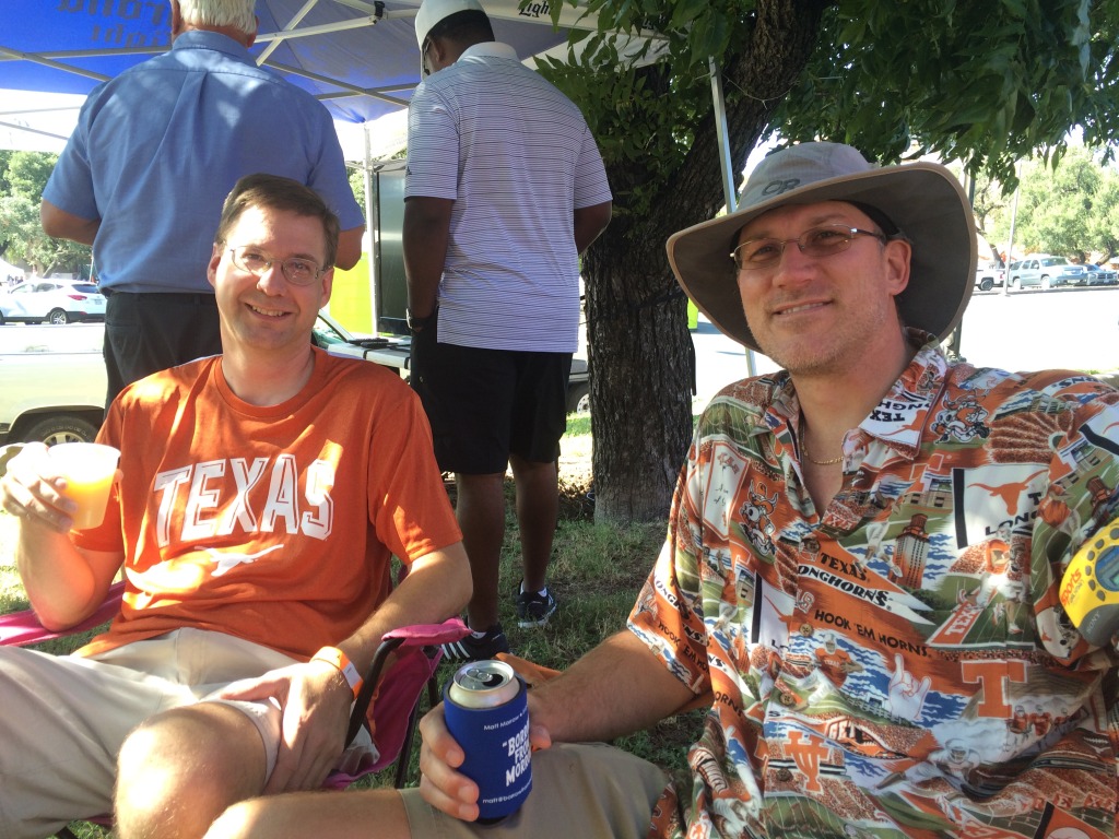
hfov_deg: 61.7
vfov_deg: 48.2
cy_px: 420
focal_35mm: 29
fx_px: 937
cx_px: 560
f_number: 2.2
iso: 32
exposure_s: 1/120
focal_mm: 4.15
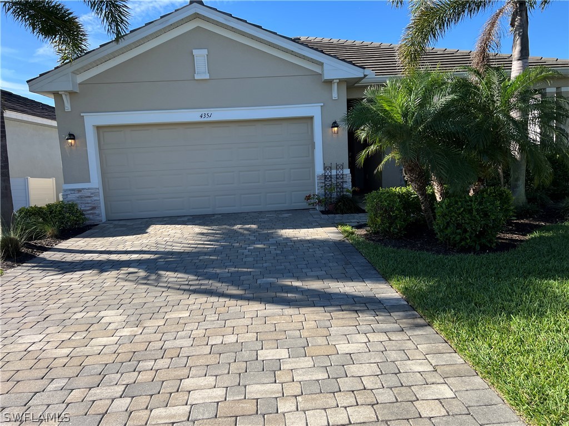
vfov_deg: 53.1
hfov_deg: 67.3
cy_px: 213
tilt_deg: -6.3
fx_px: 427
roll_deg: +3.4
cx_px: 284
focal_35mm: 26
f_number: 1.5
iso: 50
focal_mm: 5.7
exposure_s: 1/1934
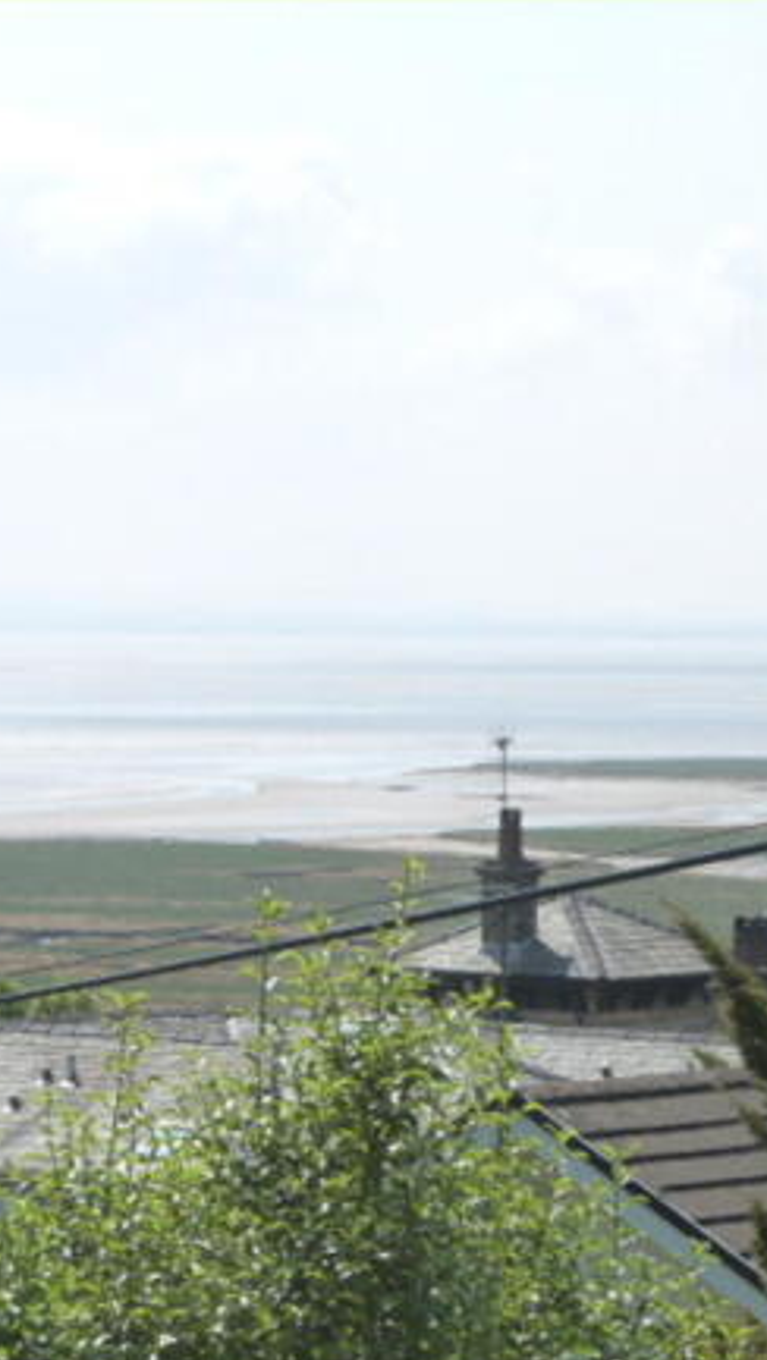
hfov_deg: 7.1
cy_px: 683
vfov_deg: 12.7
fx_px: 6138
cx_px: 11
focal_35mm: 170
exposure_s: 1/320
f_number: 5.6
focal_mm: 20.8
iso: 160
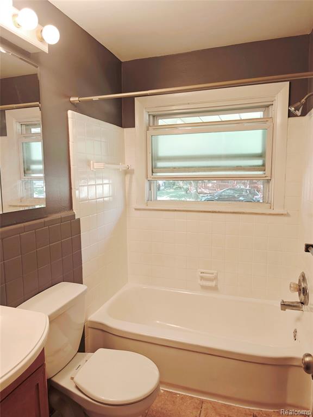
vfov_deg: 73.9
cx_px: 156
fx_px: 277
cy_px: 208
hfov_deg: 58.9
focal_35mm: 23
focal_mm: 6.06
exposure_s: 1/120
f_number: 1.6
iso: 250
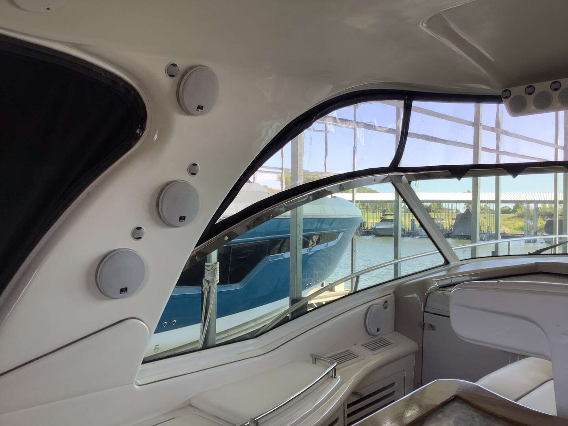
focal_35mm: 31
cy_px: 213
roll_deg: -0.5
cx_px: 284
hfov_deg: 58.4
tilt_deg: +0.5
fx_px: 509
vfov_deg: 45.4
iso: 25
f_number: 2.4
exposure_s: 1/120
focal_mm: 3.3
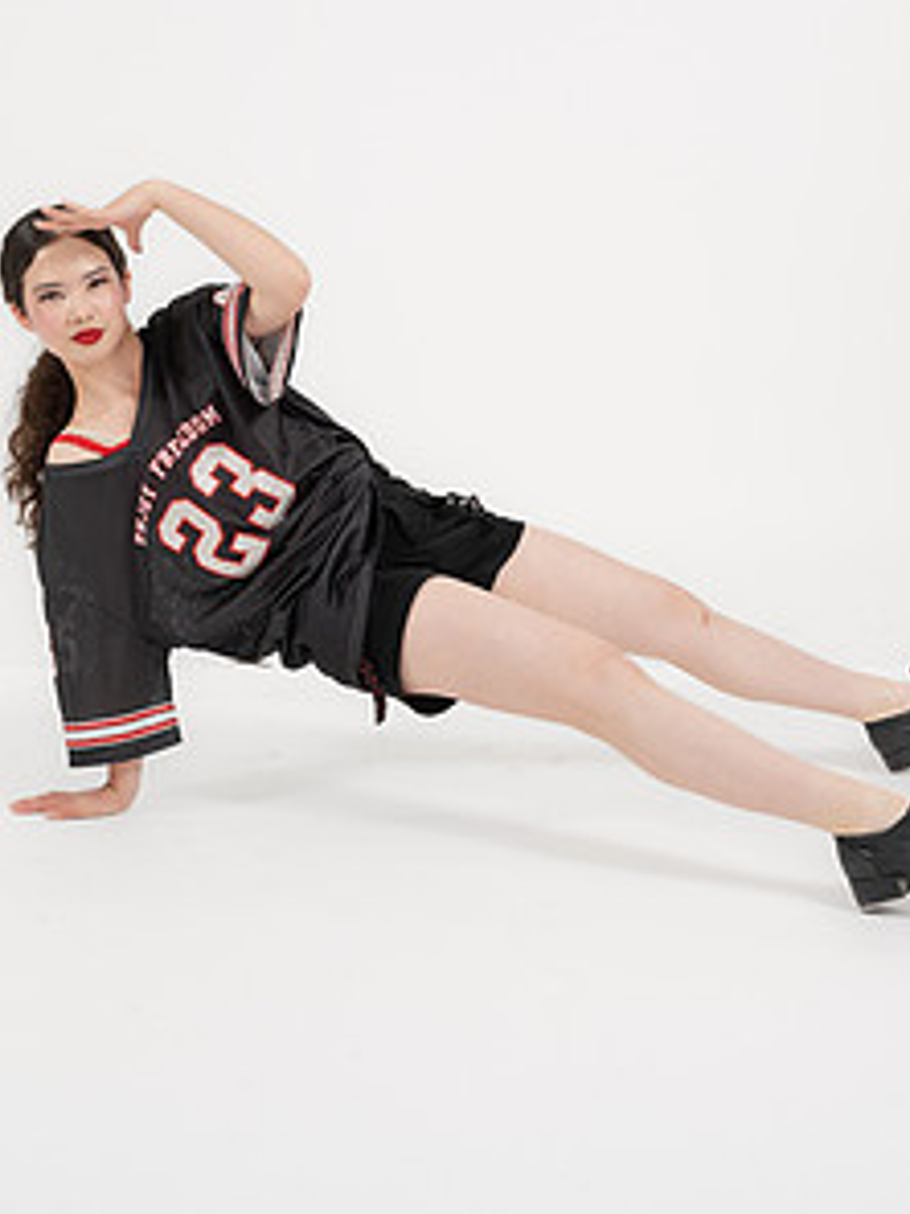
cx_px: 451
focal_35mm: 57
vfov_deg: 33.4
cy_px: 381
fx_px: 1998
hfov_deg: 25.7
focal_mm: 39
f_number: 8
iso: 320
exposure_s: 1/125
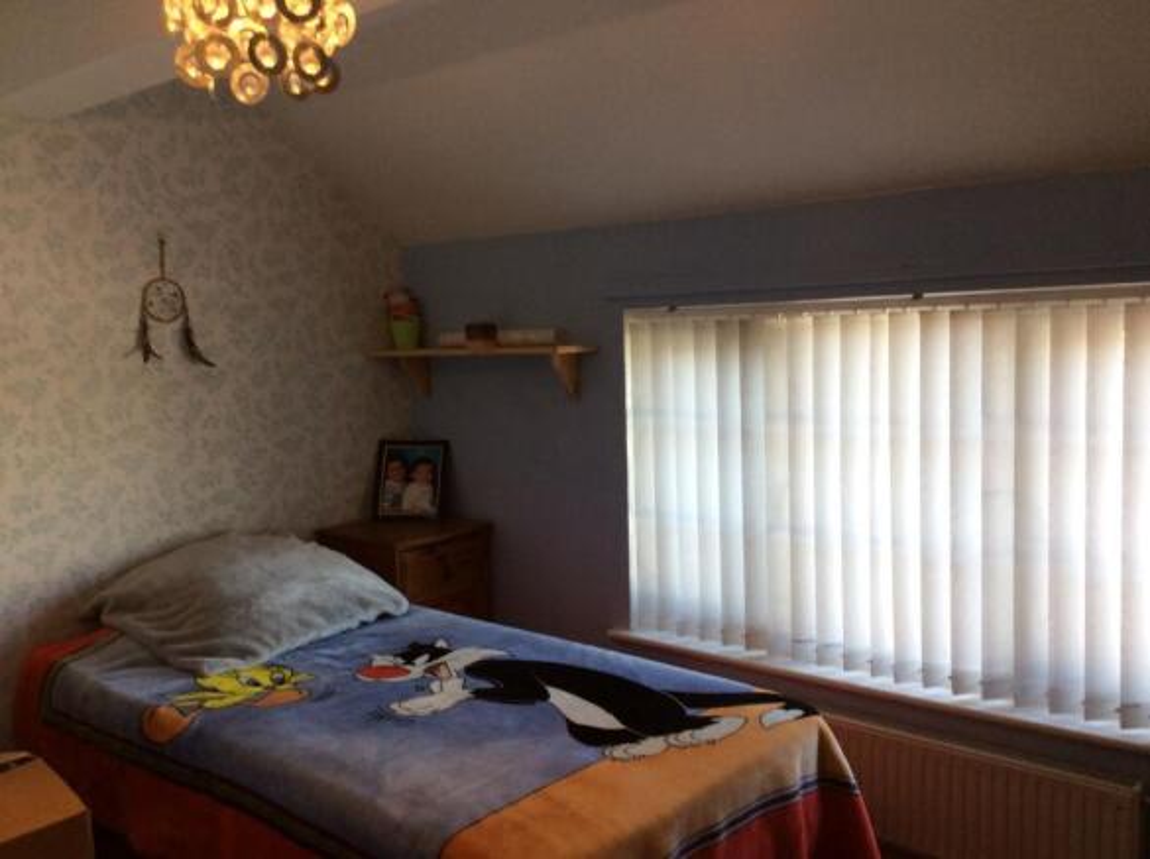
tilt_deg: -3.6
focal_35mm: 32
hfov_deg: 56.9
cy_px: 430
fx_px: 1062
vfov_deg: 44.1
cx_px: 575
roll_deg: +1.2
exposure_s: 1/40
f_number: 2.4
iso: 32
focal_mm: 3.3
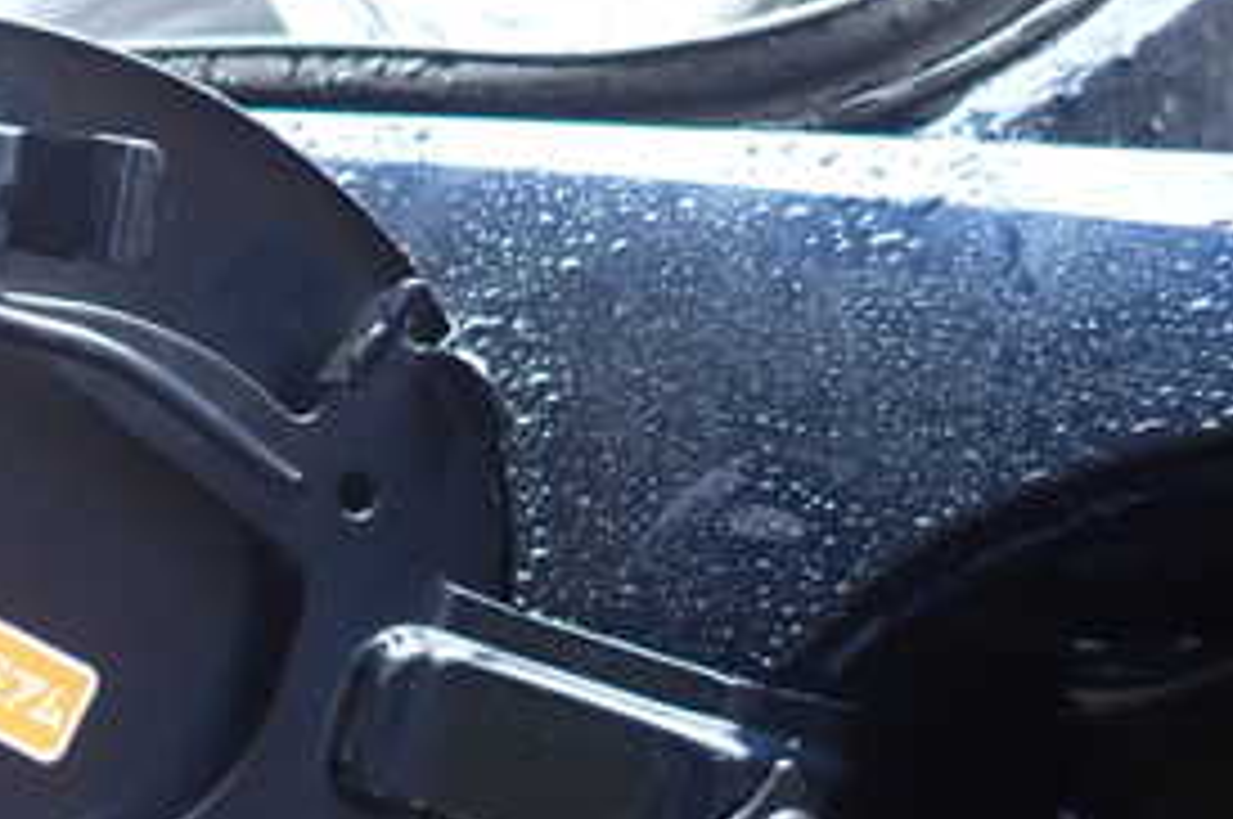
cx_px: -40
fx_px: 1950
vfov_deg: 23.3
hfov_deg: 32.0
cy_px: 693
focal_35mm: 57
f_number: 2
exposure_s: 1/30
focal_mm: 4.5
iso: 400
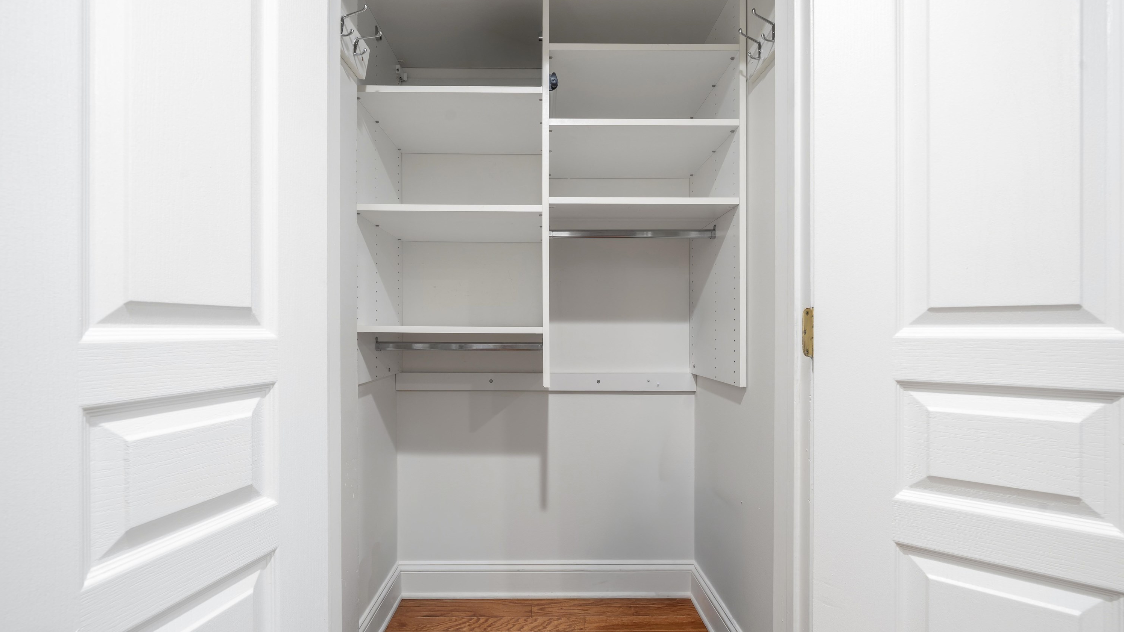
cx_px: 549
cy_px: 344
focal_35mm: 14
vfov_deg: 74.1
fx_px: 417
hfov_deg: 106.8
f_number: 8
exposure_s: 2.5
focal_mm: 13
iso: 200
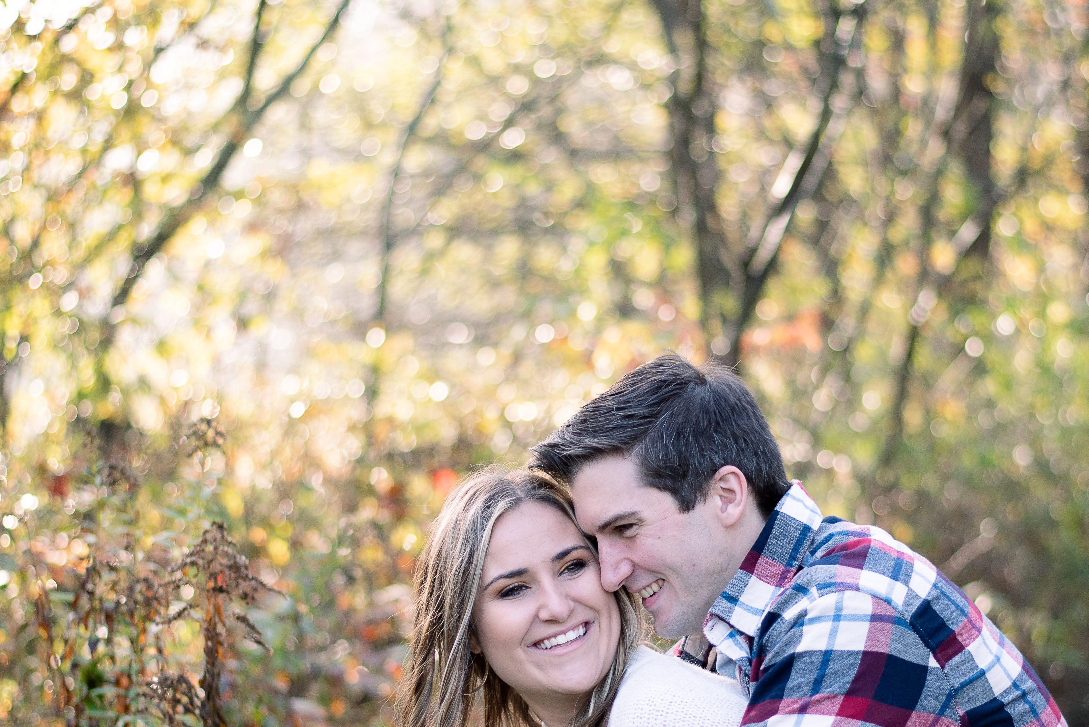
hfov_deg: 22.4
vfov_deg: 15.0
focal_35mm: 91
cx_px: 611
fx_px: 2754
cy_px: 537
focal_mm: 50
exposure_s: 1/1600
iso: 250
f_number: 2
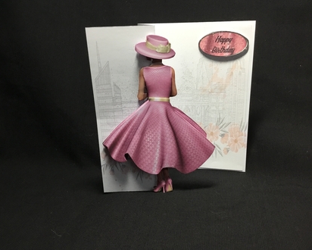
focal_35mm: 33
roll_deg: +0.8
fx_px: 305
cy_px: 123
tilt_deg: -16.0
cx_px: 161
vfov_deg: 44.6
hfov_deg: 54.2
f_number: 2.4
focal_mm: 3.3
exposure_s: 1/33
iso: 100
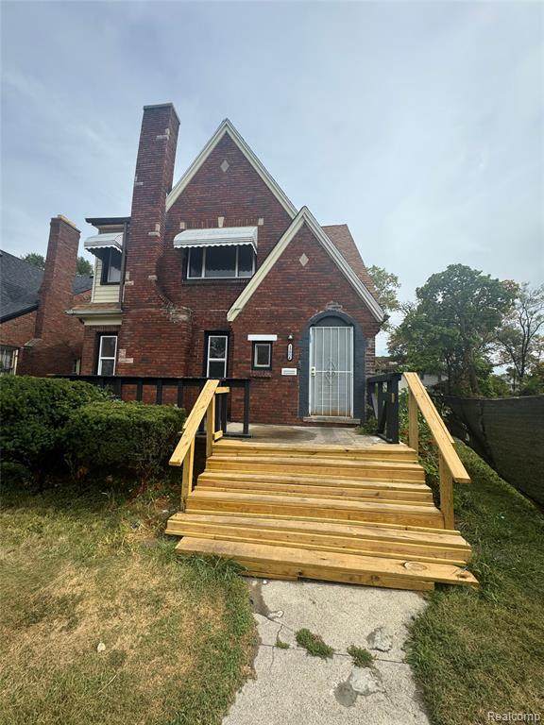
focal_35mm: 14
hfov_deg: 85.7
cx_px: 272
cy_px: 362
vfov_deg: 102.1
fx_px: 293
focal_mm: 2.22
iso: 50
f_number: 2.2
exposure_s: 1/968
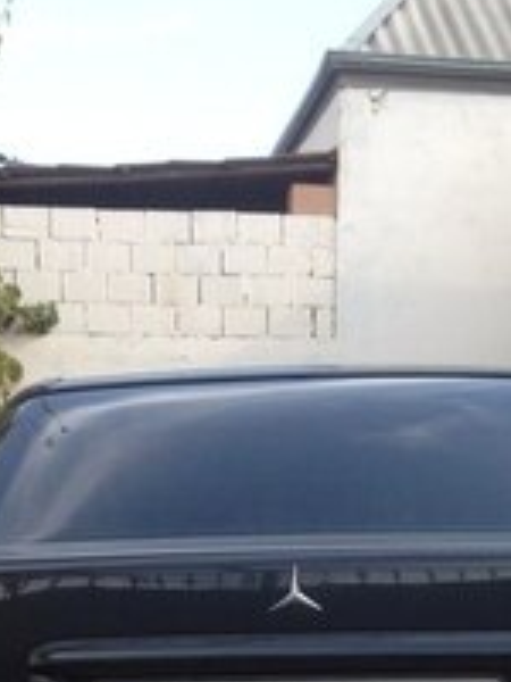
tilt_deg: -4.8
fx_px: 1614
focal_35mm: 82
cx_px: 232
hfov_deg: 18.0
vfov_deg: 22.0
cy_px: 818
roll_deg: -0.3
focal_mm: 4.12
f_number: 2.4
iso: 50
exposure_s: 1/467
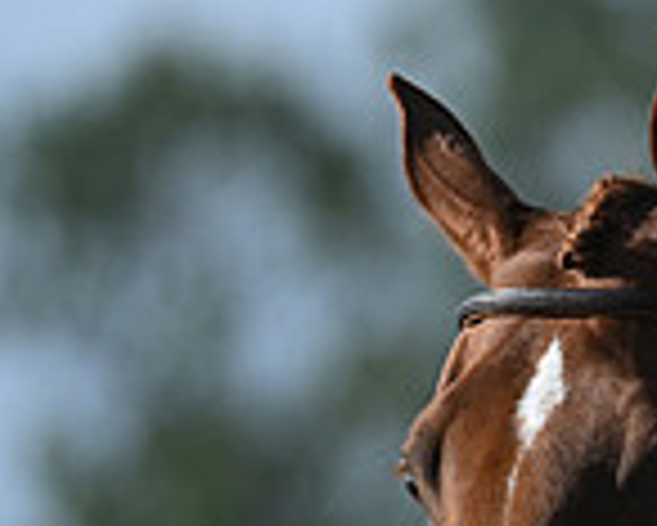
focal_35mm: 1413
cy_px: 524
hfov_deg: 1.4
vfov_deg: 1.1
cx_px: 1166
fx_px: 27494
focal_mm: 380
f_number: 5
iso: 360
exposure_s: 1/1600
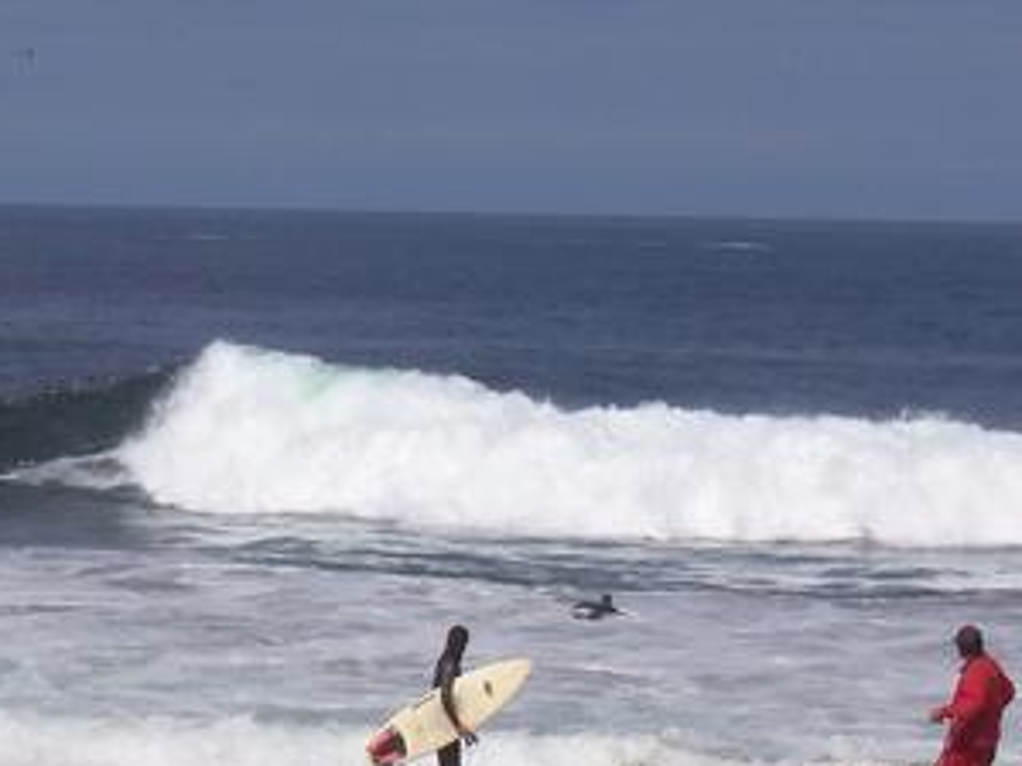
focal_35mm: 204
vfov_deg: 7.3
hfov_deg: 9.7
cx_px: 101
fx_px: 6020
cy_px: 287
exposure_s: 1/500
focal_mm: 16.8
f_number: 9.5
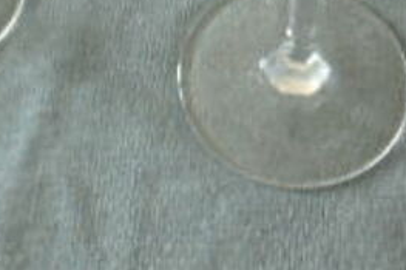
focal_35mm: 166
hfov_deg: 12.4
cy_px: -259
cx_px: 122
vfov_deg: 7.9
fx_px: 1871
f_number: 3.3
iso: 80
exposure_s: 1/50
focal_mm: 7.6
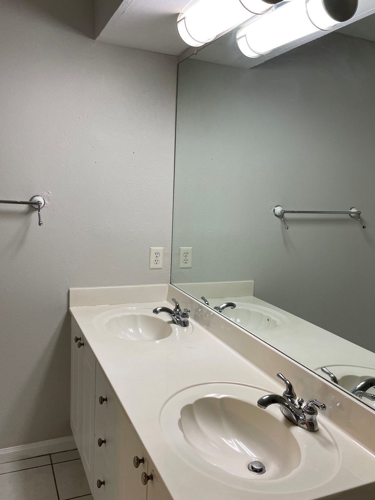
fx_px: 448
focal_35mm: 31
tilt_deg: -8.2
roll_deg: -2.5
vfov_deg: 58.3
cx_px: 210
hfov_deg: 45.4
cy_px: 264
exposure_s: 1/120
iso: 125
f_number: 1.6
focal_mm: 4.2
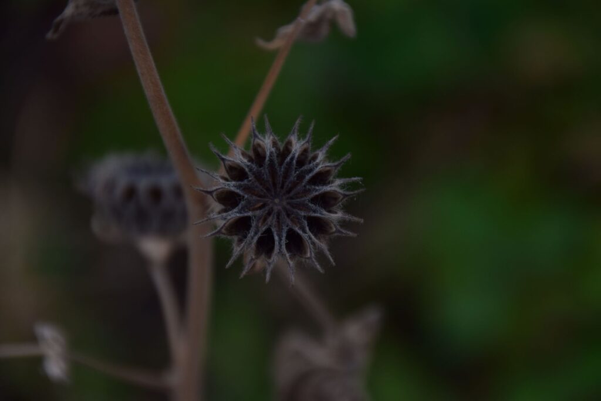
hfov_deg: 5.1
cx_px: 300
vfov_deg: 3.4
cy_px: 200
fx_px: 6762
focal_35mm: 405
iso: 100
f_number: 6.3
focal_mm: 270
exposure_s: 1/200
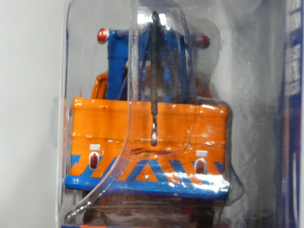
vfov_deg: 8.5
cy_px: 114
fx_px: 1528
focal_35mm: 174
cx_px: 152
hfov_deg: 11.4
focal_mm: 18
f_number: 3.6
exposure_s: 1/60
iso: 200
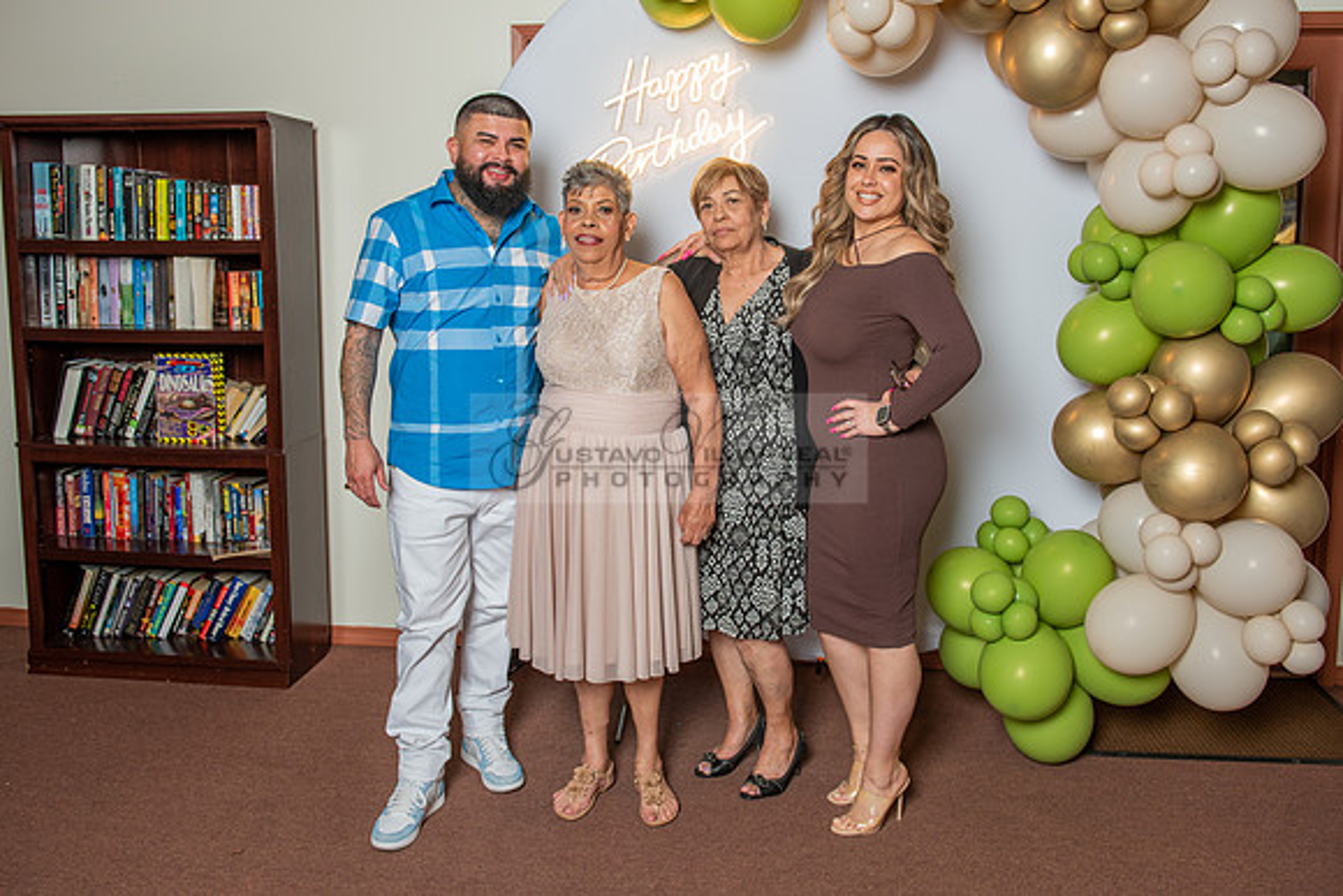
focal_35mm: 32
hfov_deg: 59.0
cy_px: 387
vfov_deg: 41.3
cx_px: 672
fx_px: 1186
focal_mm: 28
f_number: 4
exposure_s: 1/160
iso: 200
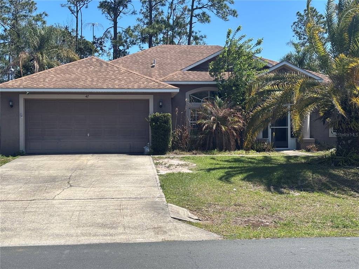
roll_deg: +1.2
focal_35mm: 52
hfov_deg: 36.8
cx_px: 180
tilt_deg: +1.5
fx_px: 539
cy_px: 134
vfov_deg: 28.0
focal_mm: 5.96
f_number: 1.6
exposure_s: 1/2342
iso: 40
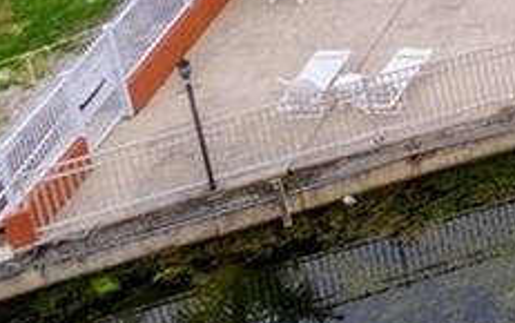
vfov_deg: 7.7
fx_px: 2178
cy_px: -560
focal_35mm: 155
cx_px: 1509
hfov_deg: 10.2
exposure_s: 1/1250
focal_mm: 8.38
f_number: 2.8
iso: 130
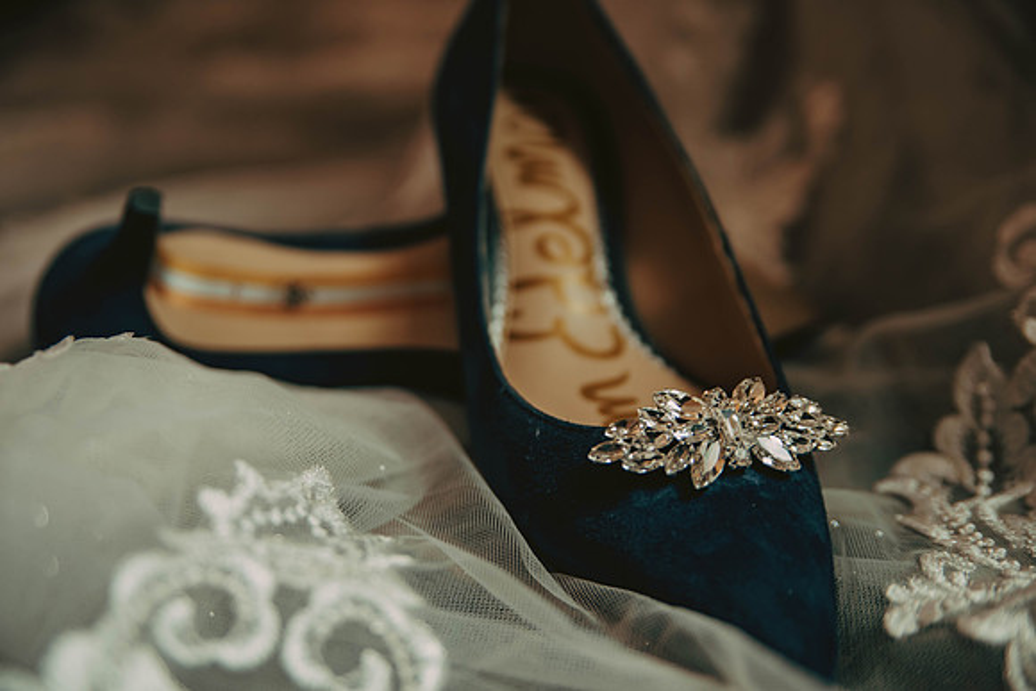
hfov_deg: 41.1
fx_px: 1382
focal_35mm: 48
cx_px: 518
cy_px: 346
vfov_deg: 28.1
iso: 800
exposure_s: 1/125
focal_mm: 48
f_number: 2.8
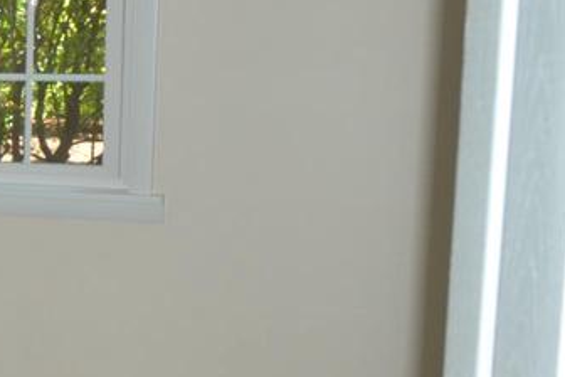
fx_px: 1287
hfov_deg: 21.2
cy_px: 204
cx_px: -266
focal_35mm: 82
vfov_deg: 16.7
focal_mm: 18
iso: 400
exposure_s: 1/60
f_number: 8
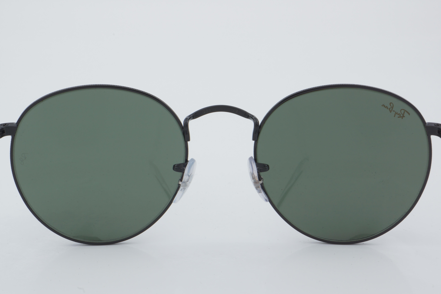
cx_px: 220
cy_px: 147
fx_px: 919
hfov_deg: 27.0
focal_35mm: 75
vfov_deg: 18.2
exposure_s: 1/4
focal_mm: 50
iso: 100
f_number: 32
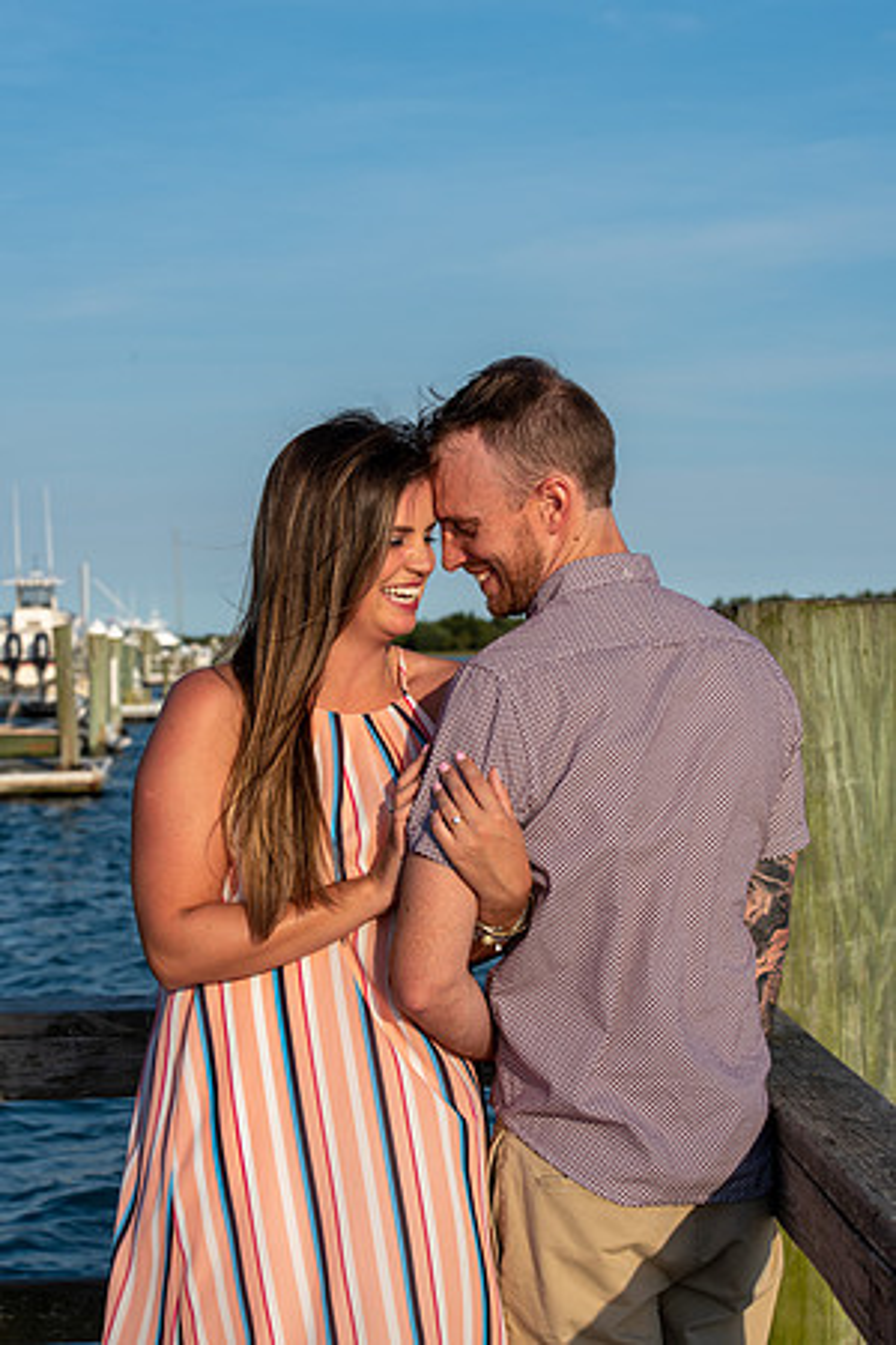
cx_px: 448
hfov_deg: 15.9
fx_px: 3210
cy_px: 672
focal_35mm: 86
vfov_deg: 23.6
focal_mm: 86
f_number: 9.5
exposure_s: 1/125
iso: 100
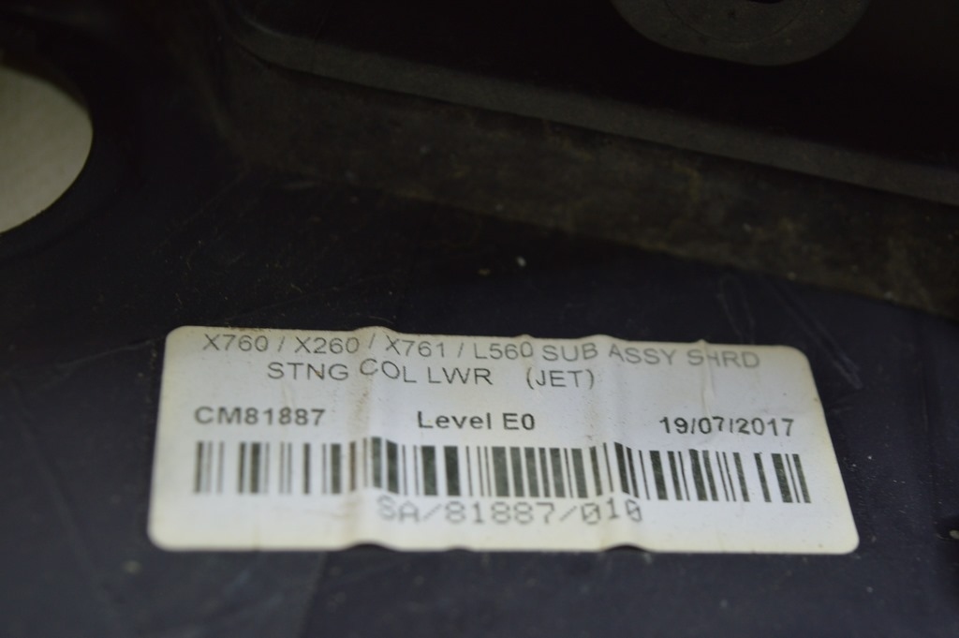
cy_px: 319
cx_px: 480
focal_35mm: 68
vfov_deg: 20.1
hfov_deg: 29.9
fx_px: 1797
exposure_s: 1/20
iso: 400
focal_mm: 45
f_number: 5.6
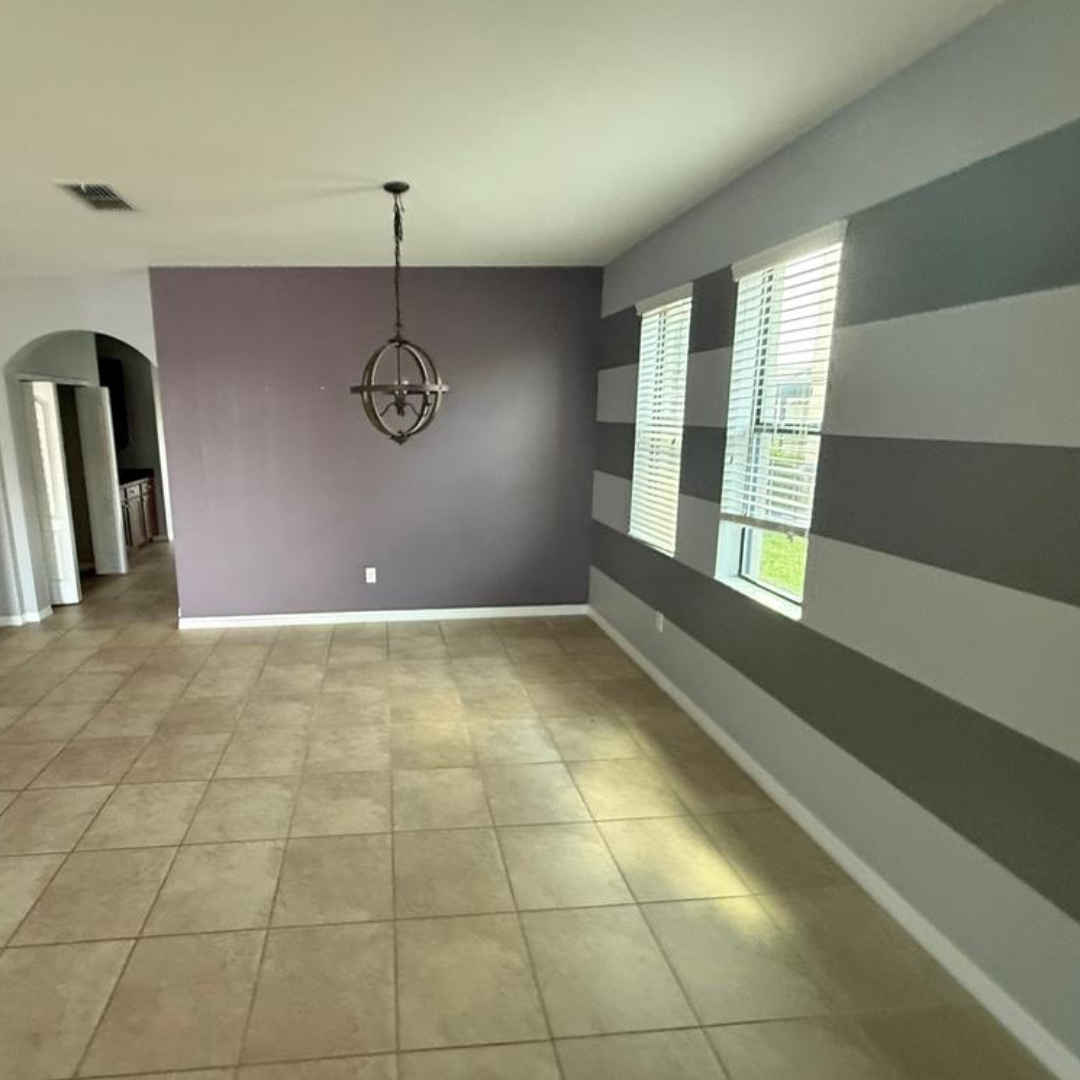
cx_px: 426
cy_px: 526
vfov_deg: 84.0
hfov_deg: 82.8
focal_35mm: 17
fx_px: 600
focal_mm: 2.22
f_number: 2.2
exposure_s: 1/60
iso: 400
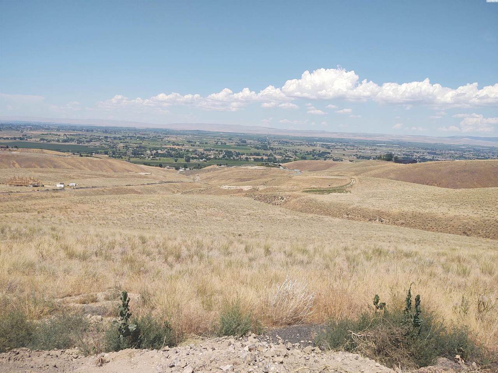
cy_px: 186
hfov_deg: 65.3
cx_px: 249
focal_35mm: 27
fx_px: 388
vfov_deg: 51.4
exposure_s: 1/5168
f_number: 1.7
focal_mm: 4.75
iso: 100
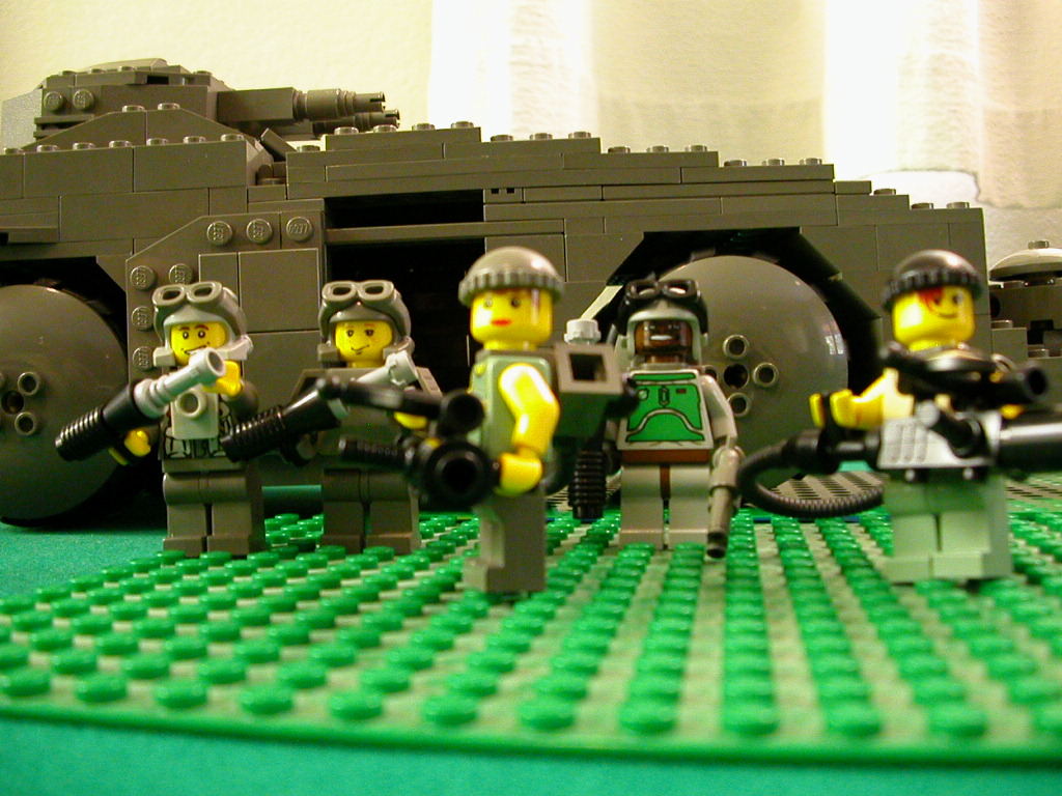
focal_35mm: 37
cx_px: 531
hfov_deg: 50.1
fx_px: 1135
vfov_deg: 38.7
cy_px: 398
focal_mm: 5.6
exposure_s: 1/5.6
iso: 393
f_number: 2.7
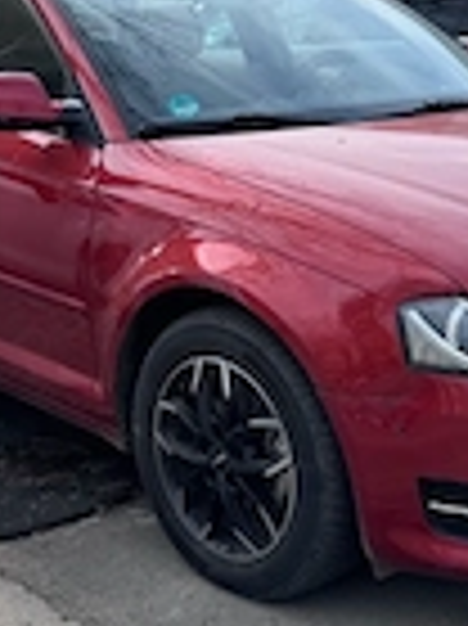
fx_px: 1246
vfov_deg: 28.2
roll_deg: +1.7
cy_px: 311
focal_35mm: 69
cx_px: 243
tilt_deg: -13.7
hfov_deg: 21.3
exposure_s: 1/1425
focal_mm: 6.76
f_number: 1.78
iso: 80
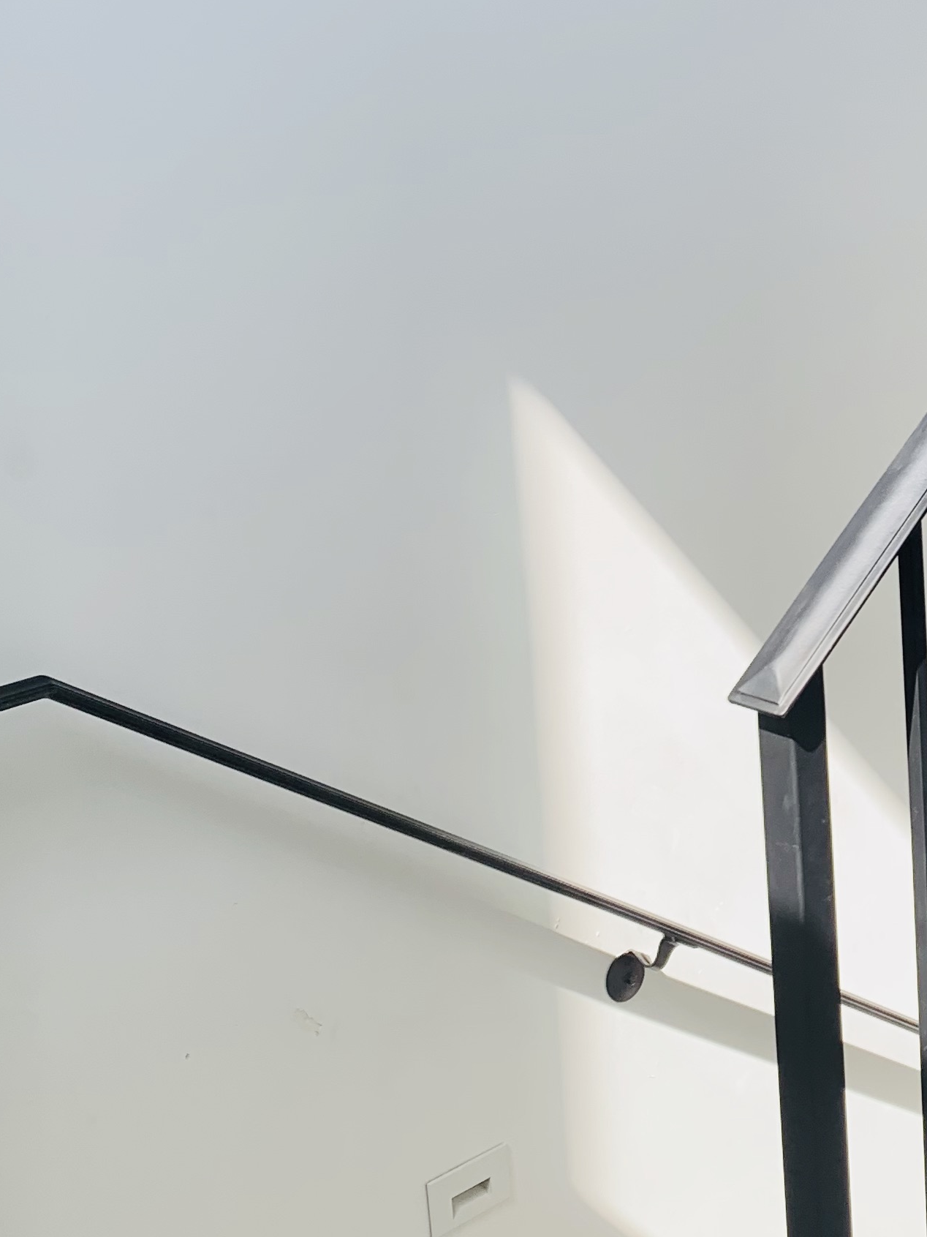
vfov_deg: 31.1
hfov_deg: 22.7
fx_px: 2214
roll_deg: +2.3
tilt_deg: -11.0
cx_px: 934
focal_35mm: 62
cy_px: 477
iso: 25
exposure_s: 1/159
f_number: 1.8
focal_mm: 4.25
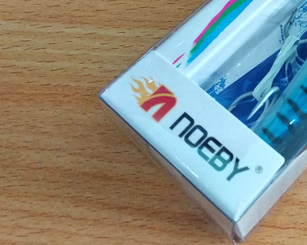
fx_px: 554
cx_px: 337
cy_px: 26
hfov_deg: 28.2
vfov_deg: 24.3
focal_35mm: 61
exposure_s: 1/33
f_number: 2.2
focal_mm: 3.81
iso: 1000
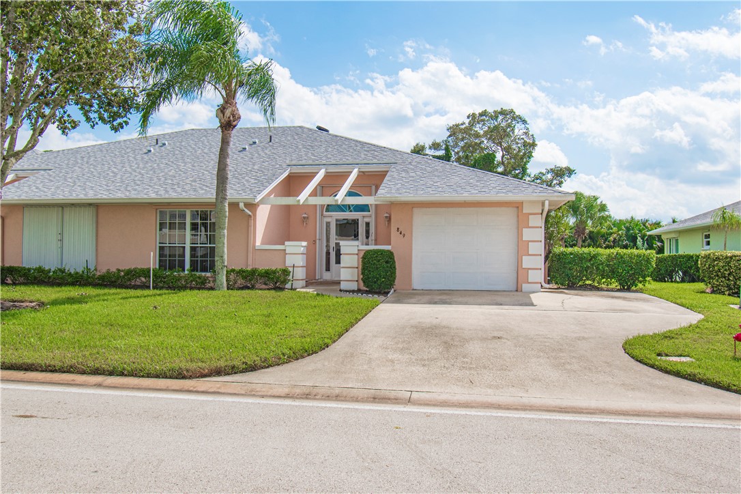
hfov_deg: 61.9
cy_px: 247
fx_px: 617
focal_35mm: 30
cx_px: 370
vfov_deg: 43.6
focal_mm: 20
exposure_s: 1/500
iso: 220
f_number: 11
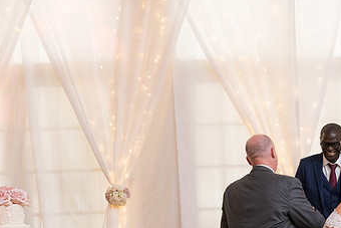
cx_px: 257
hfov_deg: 26.6
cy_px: 191
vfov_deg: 18.0
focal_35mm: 75
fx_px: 711
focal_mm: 44
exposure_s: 1/125
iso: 1600
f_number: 5
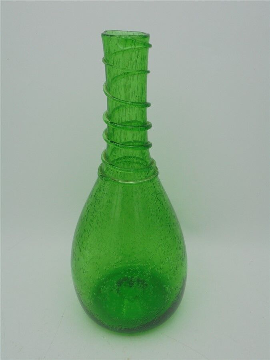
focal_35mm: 34
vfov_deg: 54.0
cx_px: 135
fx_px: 354
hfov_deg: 41.8
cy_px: 180
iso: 100
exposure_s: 1/100
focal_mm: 6.1
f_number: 4
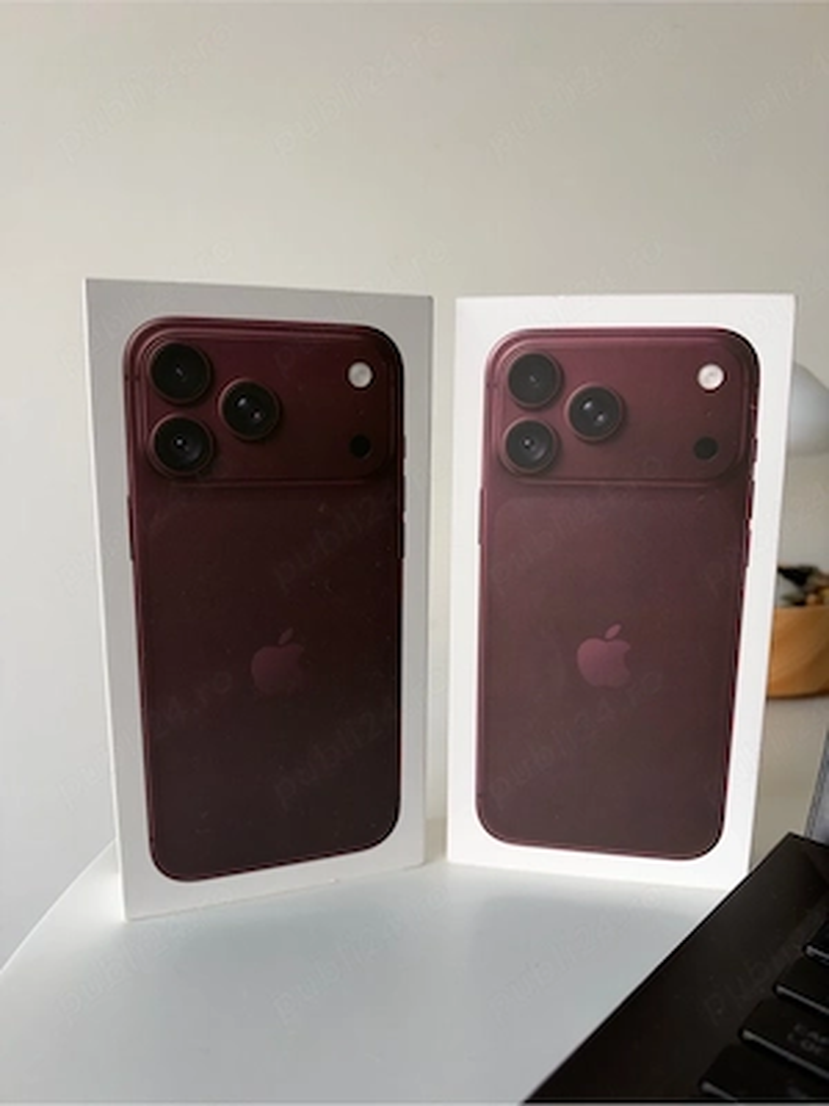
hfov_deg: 56.8
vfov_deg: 71.6
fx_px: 766
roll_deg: -0.1
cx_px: 414
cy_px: 553
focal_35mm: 24
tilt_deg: -9.7
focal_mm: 6.93
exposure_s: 1/121
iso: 250
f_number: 1.8
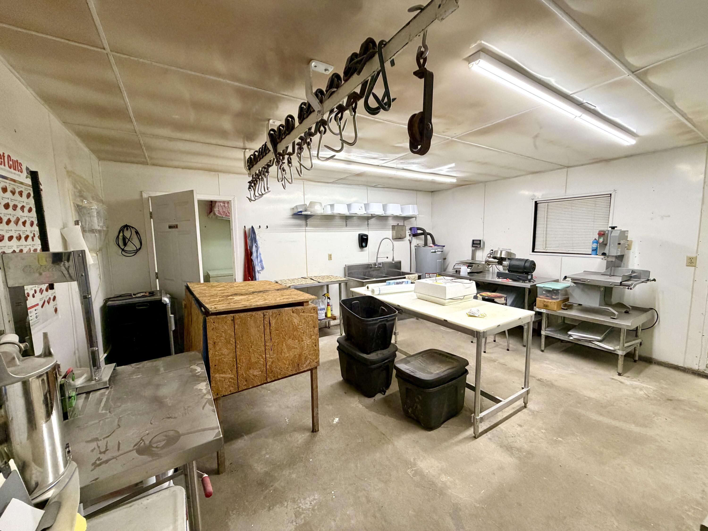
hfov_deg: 102.1
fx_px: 286
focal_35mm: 14
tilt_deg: -5.2
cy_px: 266
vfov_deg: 85.7
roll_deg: +0.9
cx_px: 354
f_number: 2.2
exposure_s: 1/120
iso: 250
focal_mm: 2.22
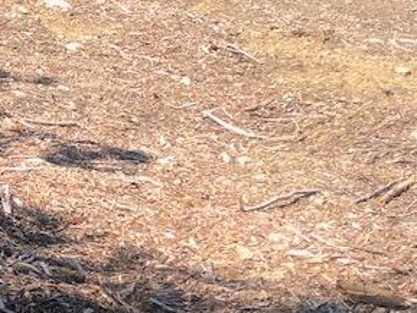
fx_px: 1494
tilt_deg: -0.7
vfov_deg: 11.7
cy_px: -87
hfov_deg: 15.1
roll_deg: -1.6
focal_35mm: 124
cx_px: -146
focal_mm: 3.99
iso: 20
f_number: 1.8
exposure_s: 1/827
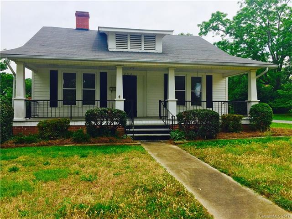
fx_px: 245
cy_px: 110
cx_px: 146
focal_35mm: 29
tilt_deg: +1.7
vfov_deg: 48.2
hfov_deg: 61.7
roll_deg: -1.5
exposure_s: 1/1412
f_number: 2.2
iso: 32
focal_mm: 4.15
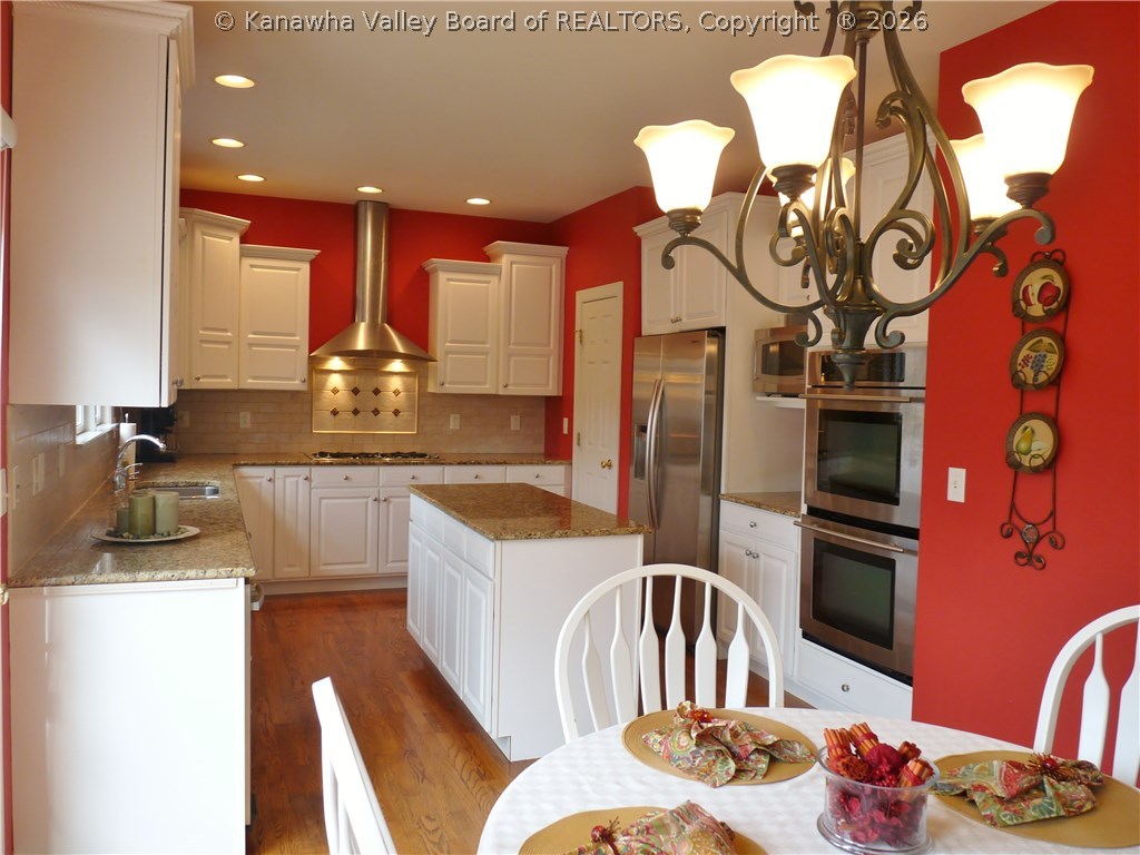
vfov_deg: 51.4
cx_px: 570
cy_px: 428
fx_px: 889
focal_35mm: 27
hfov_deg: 65.3
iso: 100
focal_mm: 4.8
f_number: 2.8
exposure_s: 1/50
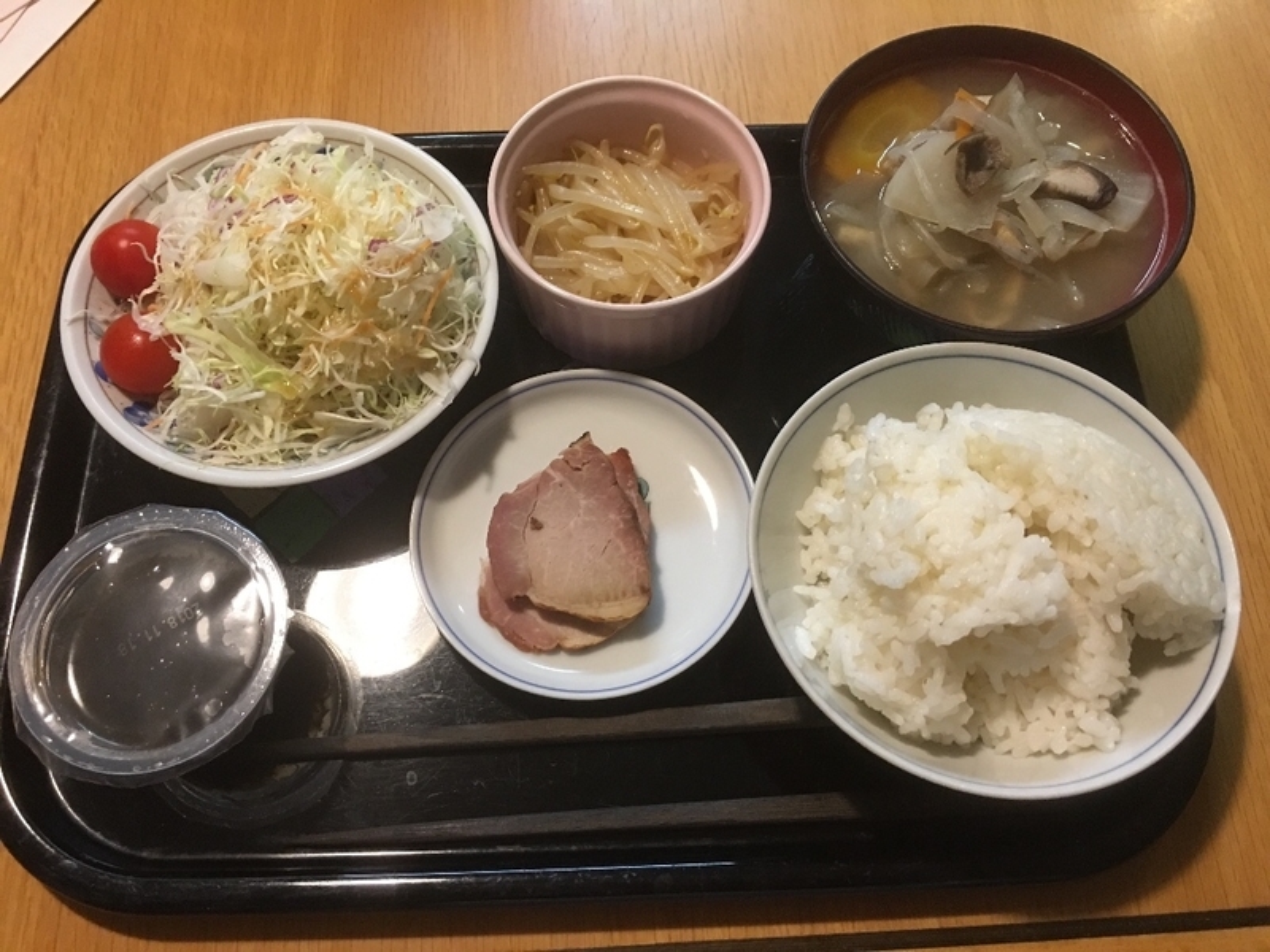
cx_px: 635
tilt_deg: -66.0
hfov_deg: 61.7
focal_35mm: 29
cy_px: 476
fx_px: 1064
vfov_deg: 48.2
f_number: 2.2
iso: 100
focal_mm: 4.15
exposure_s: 1/15
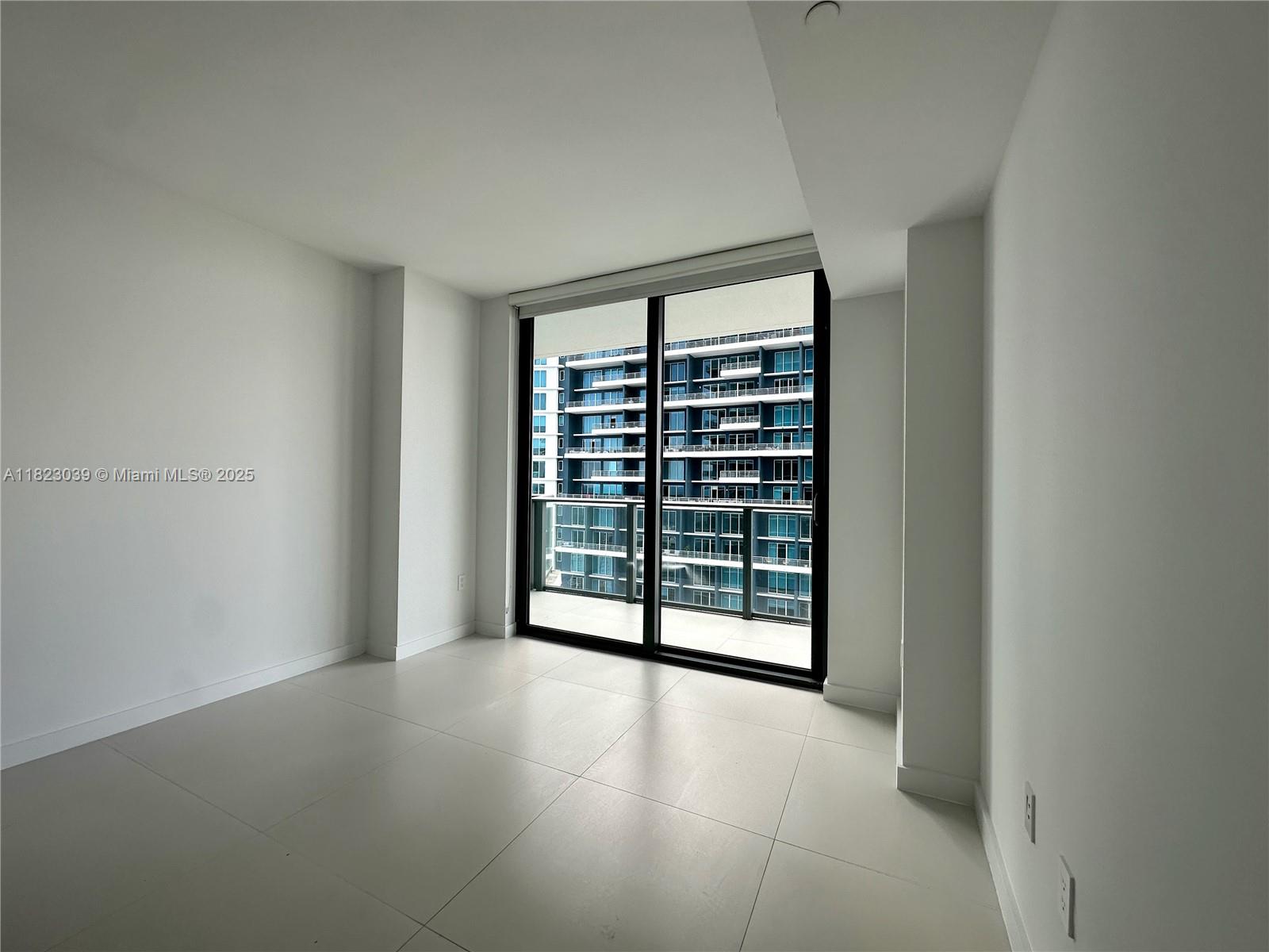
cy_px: 476
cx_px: 634
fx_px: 513
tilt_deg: +0.1
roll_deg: -1.5
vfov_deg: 85.7
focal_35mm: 14
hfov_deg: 102.1
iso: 40
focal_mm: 2.22
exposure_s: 1/290
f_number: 2.2
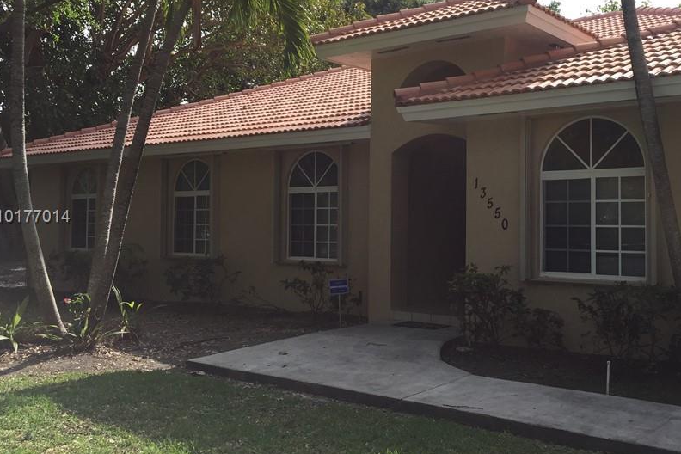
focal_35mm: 39
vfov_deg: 34.2
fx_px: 738
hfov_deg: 49.1
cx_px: 421
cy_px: 218
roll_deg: -1.2
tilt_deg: +2.5
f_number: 2.2
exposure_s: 1/989
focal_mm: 4.15
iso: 32
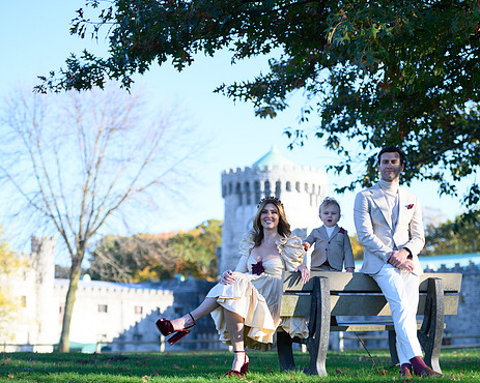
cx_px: 291
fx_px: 1335
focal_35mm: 94
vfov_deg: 16.4
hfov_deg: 20.4
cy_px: 189
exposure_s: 1/6400
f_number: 3.2
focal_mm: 80
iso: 1600
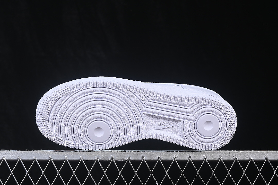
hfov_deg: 27.0
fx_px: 579
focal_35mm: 75
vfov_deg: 18.2
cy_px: 92
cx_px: 139
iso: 160
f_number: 8
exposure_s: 1/100
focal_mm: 50
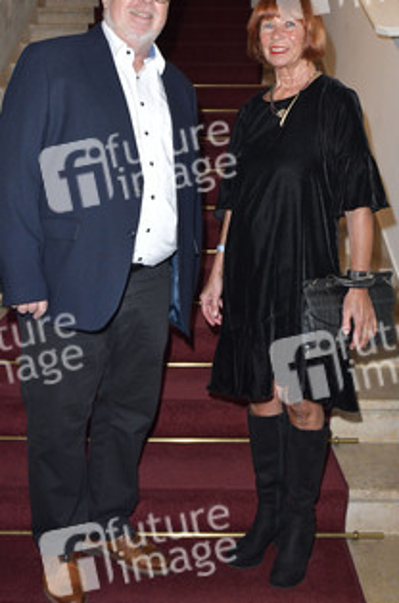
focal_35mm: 37
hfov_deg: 35.8
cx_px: 194
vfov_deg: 51.8
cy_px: 263
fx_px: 618
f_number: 5.6
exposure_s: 1/200
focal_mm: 29
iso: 1250
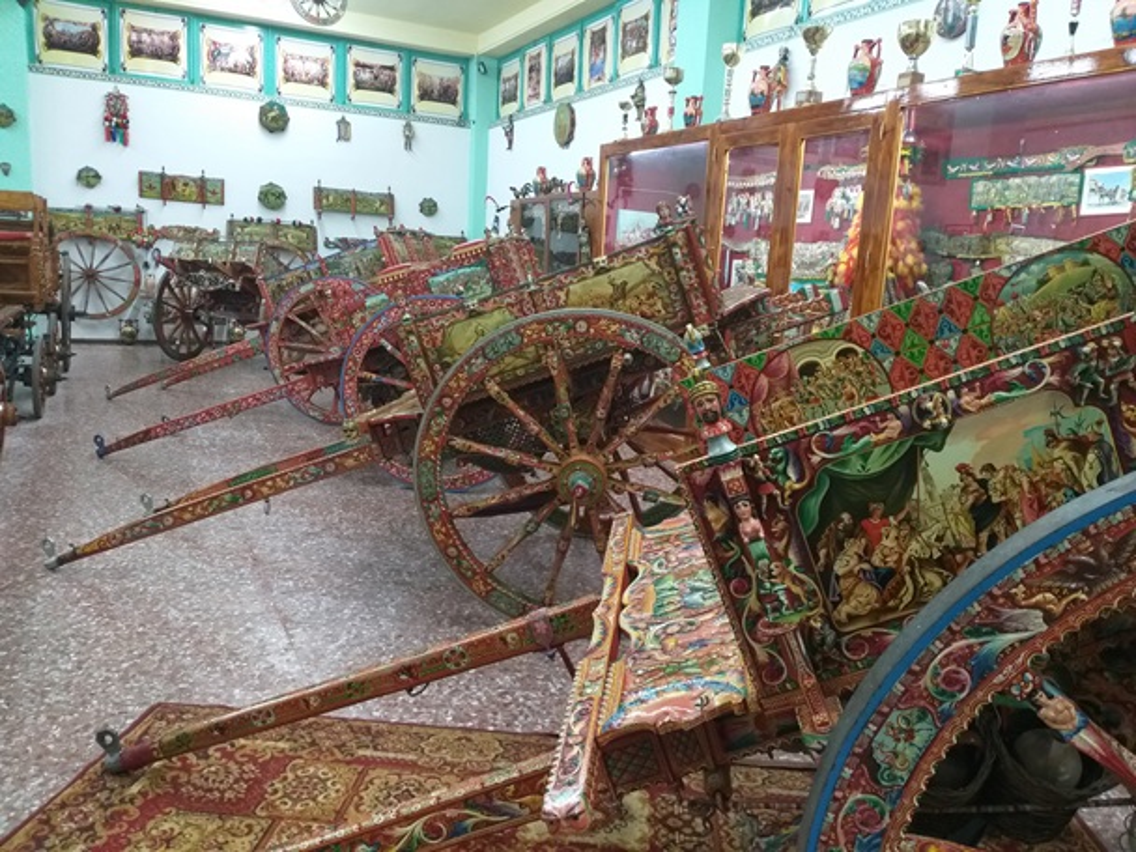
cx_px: 568
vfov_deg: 53.1
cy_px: 426
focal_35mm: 26
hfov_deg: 67.3
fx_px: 853
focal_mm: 3.93
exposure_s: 1/25
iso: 200
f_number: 1.7
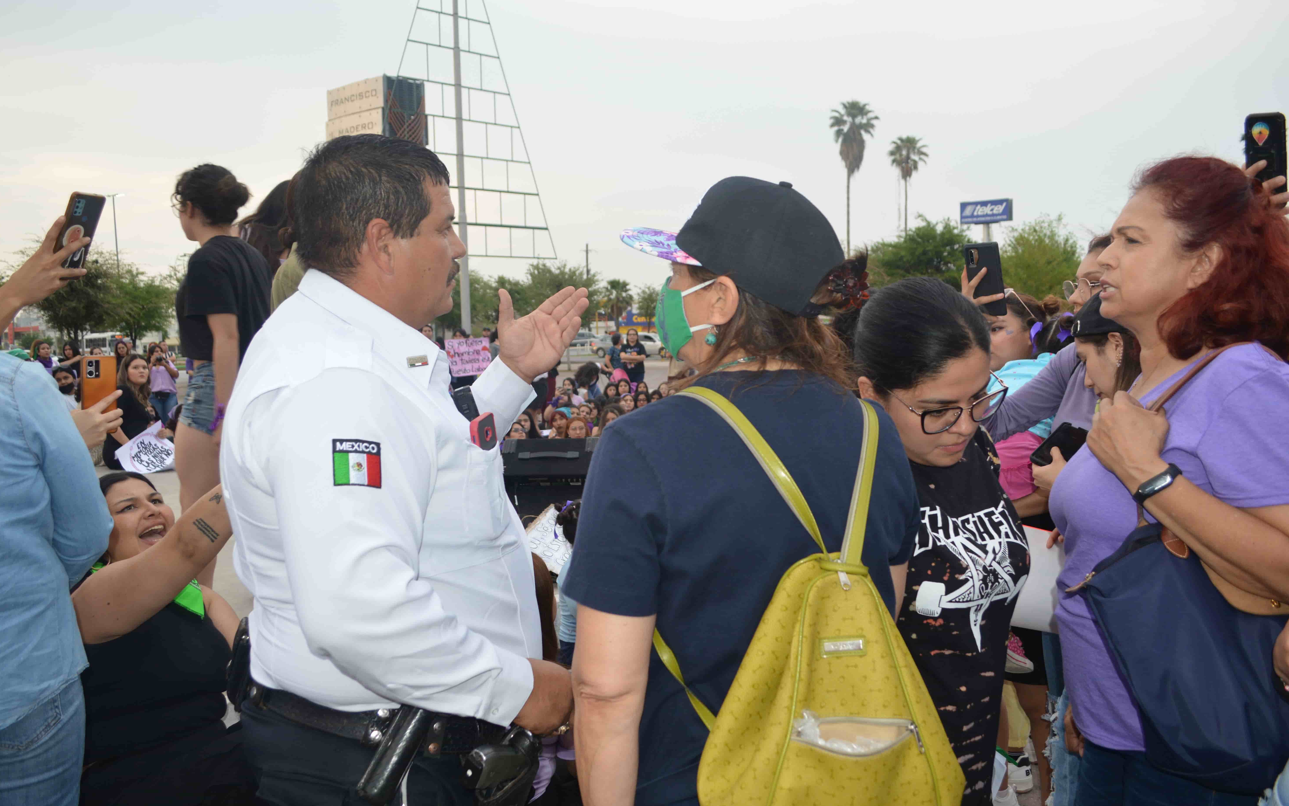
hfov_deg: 66.5
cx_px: 637
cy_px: 433
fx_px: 984
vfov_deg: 44.5
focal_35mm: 28
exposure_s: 1/125
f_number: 4
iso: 200
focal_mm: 18
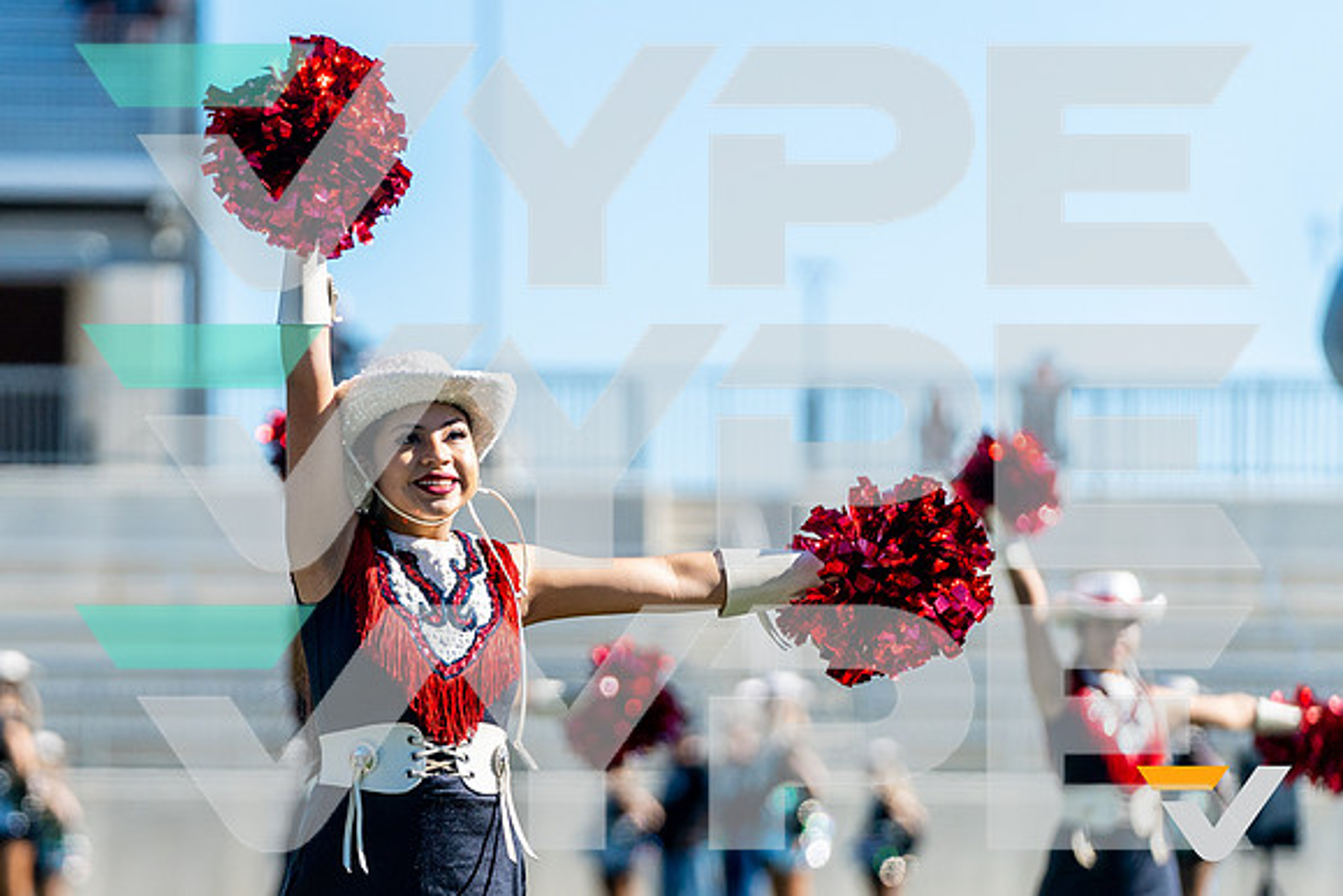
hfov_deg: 7.9
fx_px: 9739
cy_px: 613
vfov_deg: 5.3
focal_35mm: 261
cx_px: 444
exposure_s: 1/2500
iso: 400
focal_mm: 174
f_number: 2.8
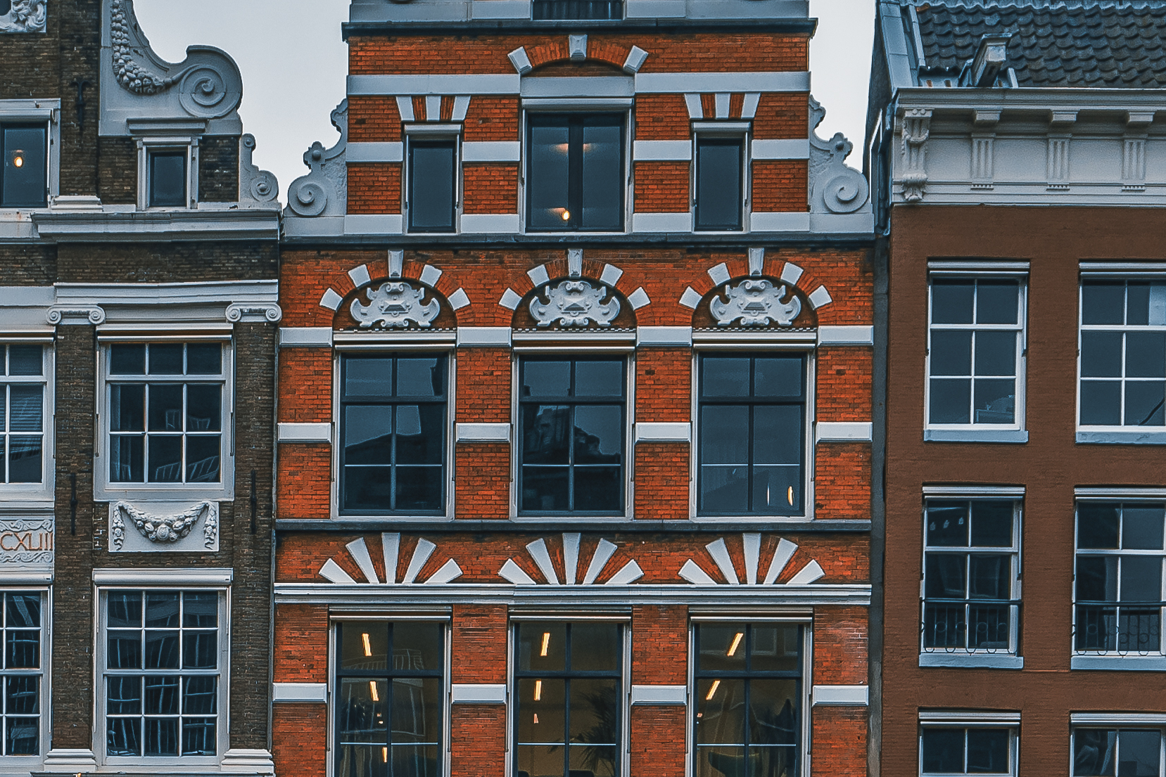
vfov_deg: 13.3
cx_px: 248
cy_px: 1226
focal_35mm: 96
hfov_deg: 21.0
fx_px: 3109
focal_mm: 20
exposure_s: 1/250
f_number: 2.8
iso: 100
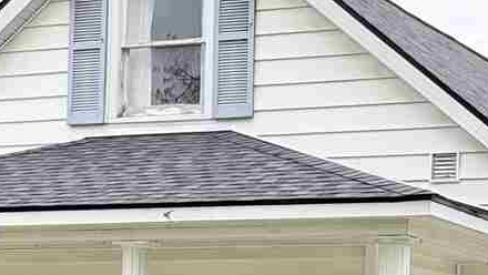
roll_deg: -0.9
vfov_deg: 7.9
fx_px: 1968
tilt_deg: +2.7
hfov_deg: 14.1
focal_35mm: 152
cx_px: 165
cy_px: 336
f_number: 1.78
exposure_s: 1/1715
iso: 80
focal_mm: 6.76
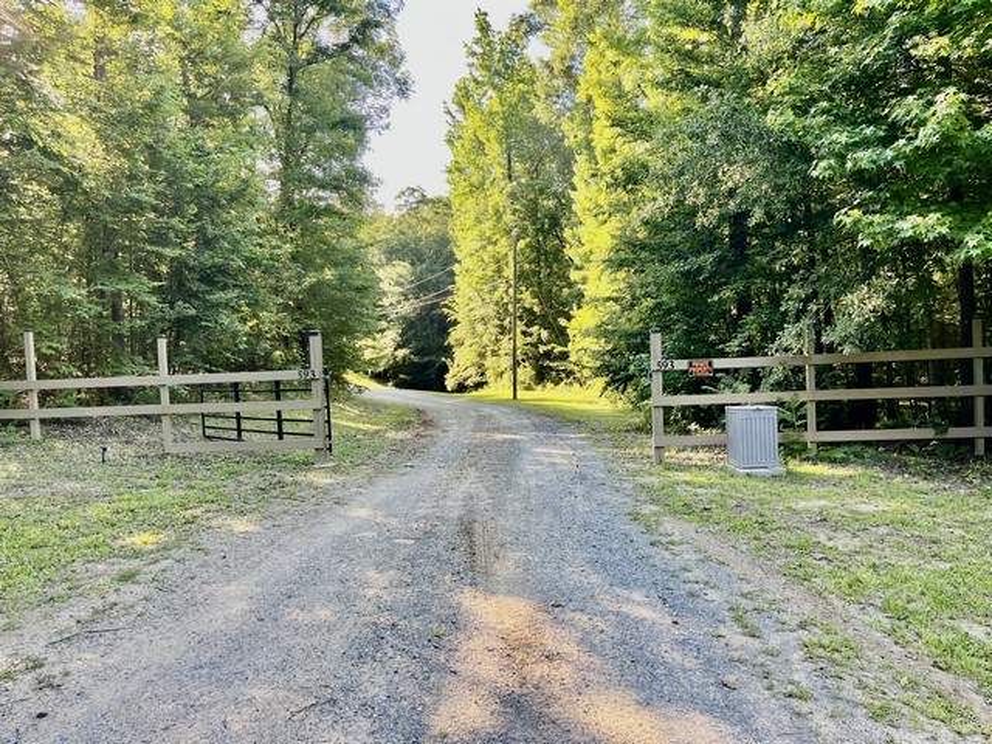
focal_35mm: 26
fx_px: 745
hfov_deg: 67.3
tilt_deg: -2.6
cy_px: 372
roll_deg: +2.2
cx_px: 496
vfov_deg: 53.1
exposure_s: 1/167
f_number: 1.6
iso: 40
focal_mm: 5.1
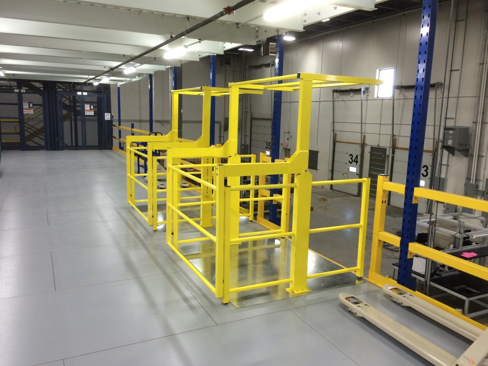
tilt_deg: -8.9
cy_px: 183
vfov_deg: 48.2
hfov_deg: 61.7
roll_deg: -0.9
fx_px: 409
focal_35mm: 29
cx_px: 244
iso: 40
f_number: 2.2
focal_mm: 4.15
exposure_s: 1/30
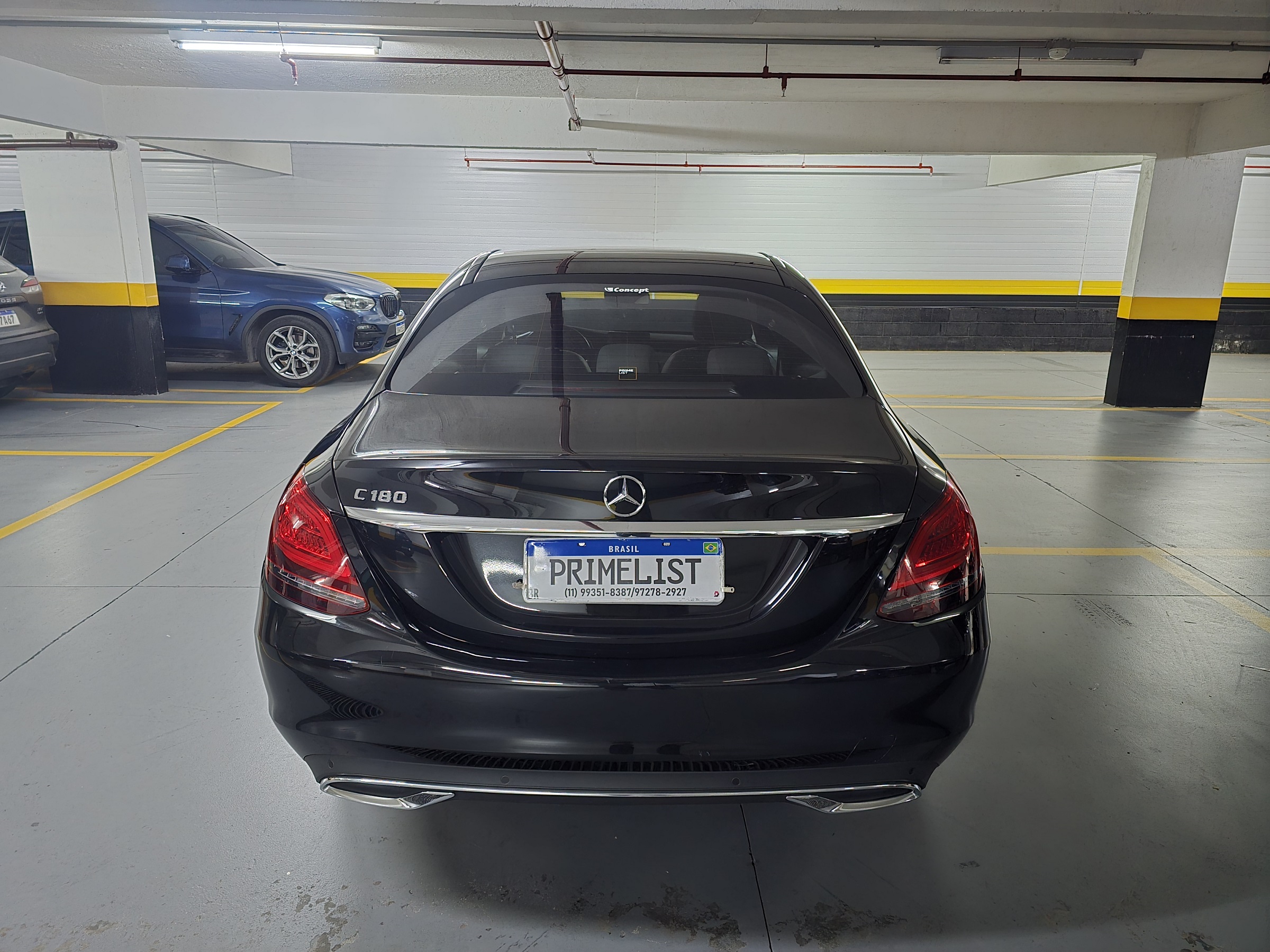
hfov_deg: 73.9
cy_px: 476
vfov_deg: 58.9
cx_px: 635
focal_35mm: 23
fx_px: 844
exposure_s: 1/30
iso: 2000
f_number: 1.7
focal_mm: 6.3
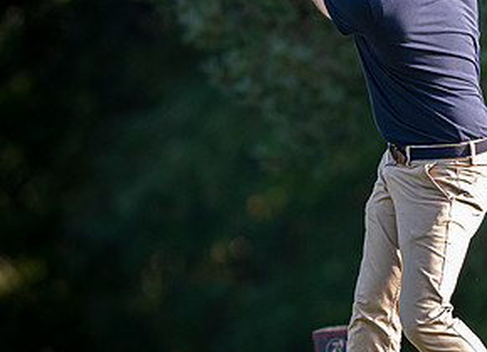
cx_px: 392
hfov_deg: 2.0
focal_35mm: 1006
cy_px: 133
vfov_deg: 1.4
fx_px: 13979
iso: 900
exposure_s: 1/1250
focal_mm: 300
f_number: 2.8
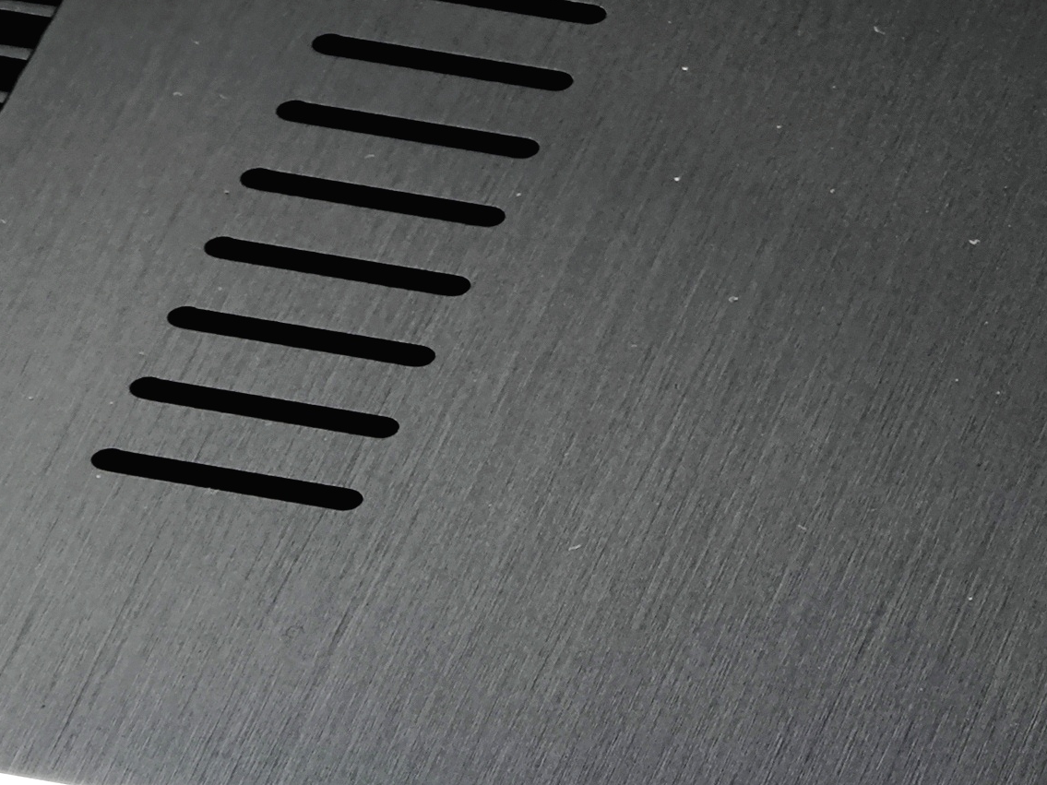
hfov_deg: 4.7
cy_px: 1079
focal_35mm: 423
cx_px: 1015
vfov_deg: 3.5
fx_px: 12793
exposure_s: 1/100
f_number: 4.1
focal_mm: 22
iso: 120
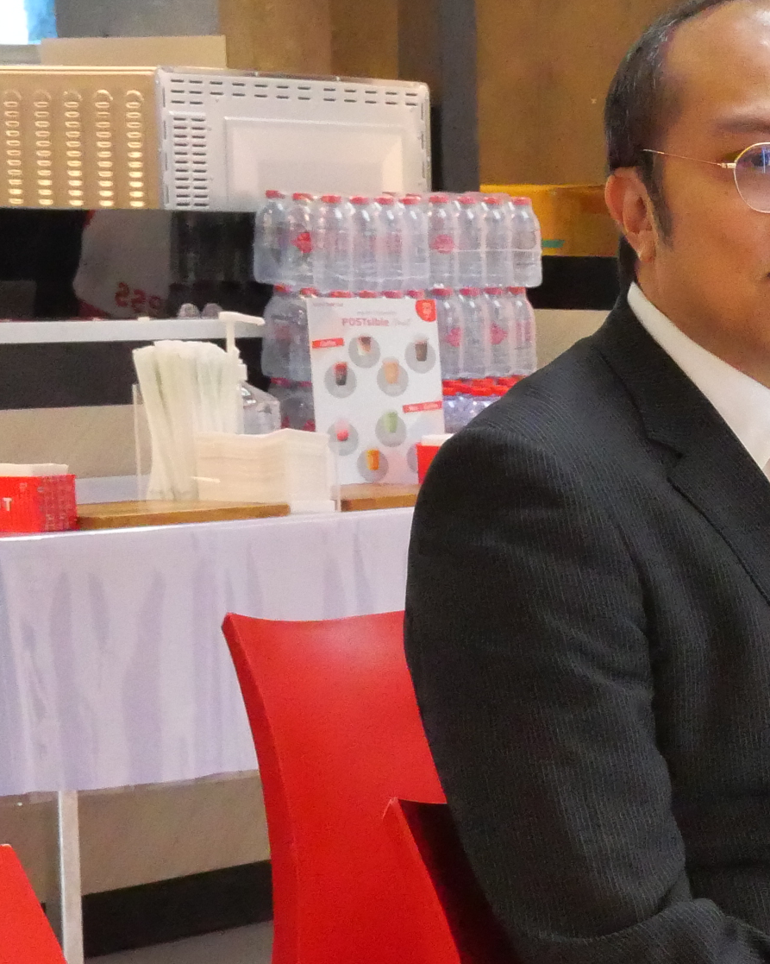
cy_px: 793
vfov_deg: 14.9
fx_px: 3648
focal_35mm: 128
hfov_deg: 11.0
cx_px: 1543
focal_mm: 20
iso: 6400
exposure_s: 1/100
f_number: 7.1
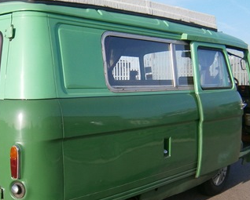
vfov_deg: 29.4
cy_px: 142
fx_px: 378
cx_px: 64
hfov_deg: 35.8
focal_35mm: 51
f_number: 2.8
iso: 80
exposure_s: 1/1000
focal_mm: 4.7
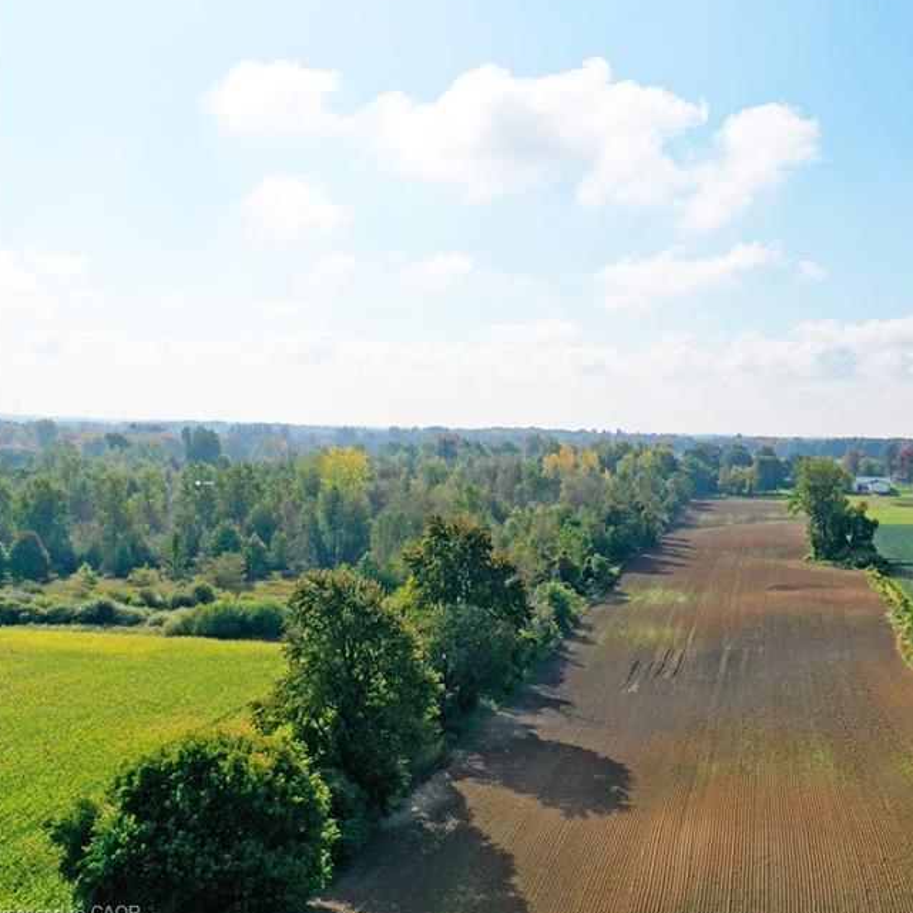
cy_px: 440
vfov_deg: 43.9
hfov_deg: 42.1
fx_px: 1134
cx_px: 719
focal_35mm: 38
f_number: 3.2
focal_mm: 10.26
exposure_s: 1/3200
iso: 100
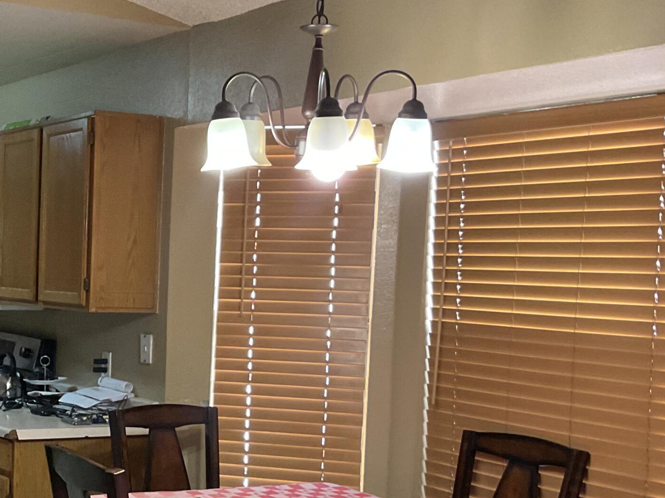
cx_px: 71
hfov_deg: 29.9
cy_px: 337
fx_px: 1191
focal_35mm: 62
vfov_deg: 23.5
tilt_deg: -3.1
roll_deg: -1.6
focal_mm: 3
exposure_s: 1/60
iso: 200
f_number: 1.8
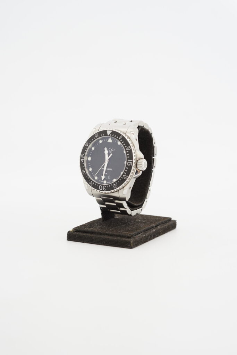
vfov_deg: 39.6
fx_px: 494
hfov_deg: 27.0
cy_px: 178
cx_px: 118
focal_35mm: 50
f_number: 6.3
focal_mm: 50
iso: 800
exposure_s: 1/13
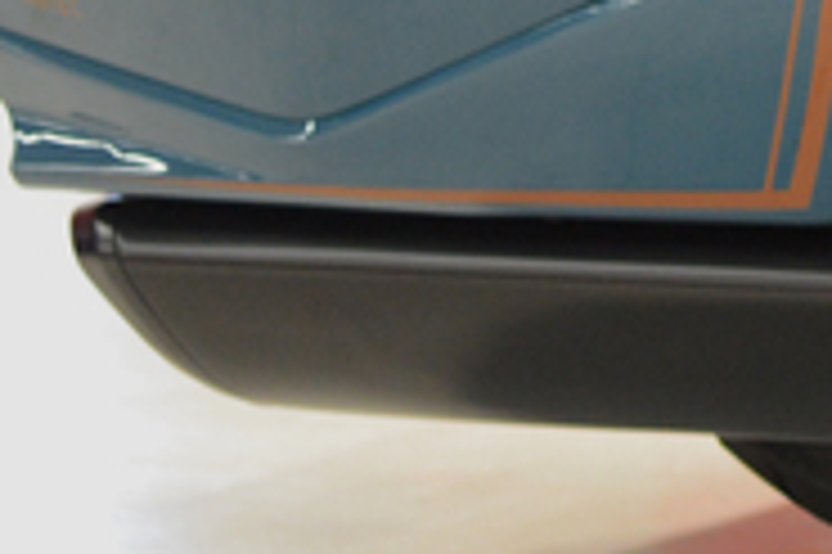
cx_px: 2518
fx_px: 7504
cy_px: -475
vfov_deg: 4.2
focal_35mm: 325
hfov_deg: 5.9
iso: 1250
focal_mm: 50
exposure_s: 1/200
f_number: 1.8
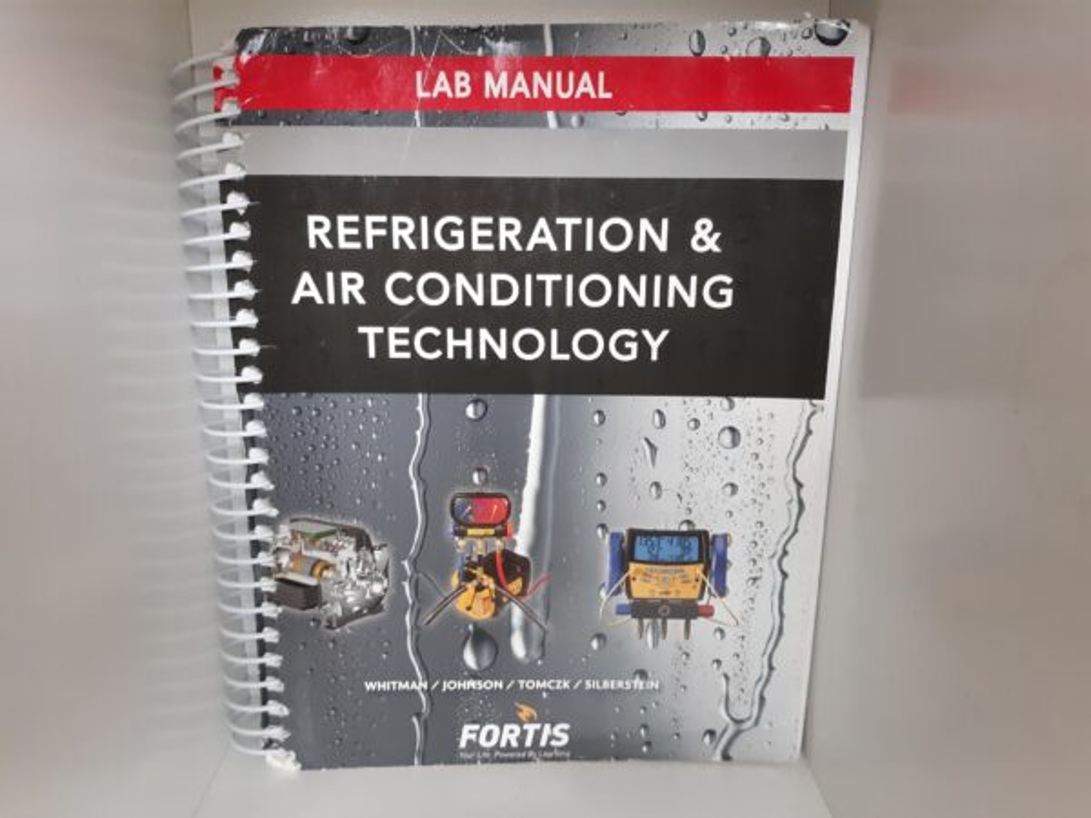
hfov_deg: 63.4
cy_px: 409
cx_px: 546
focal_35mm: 28
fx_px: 882
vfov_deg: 49.7
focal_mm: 3.7
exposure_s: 1/30
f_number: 1.7
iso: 200
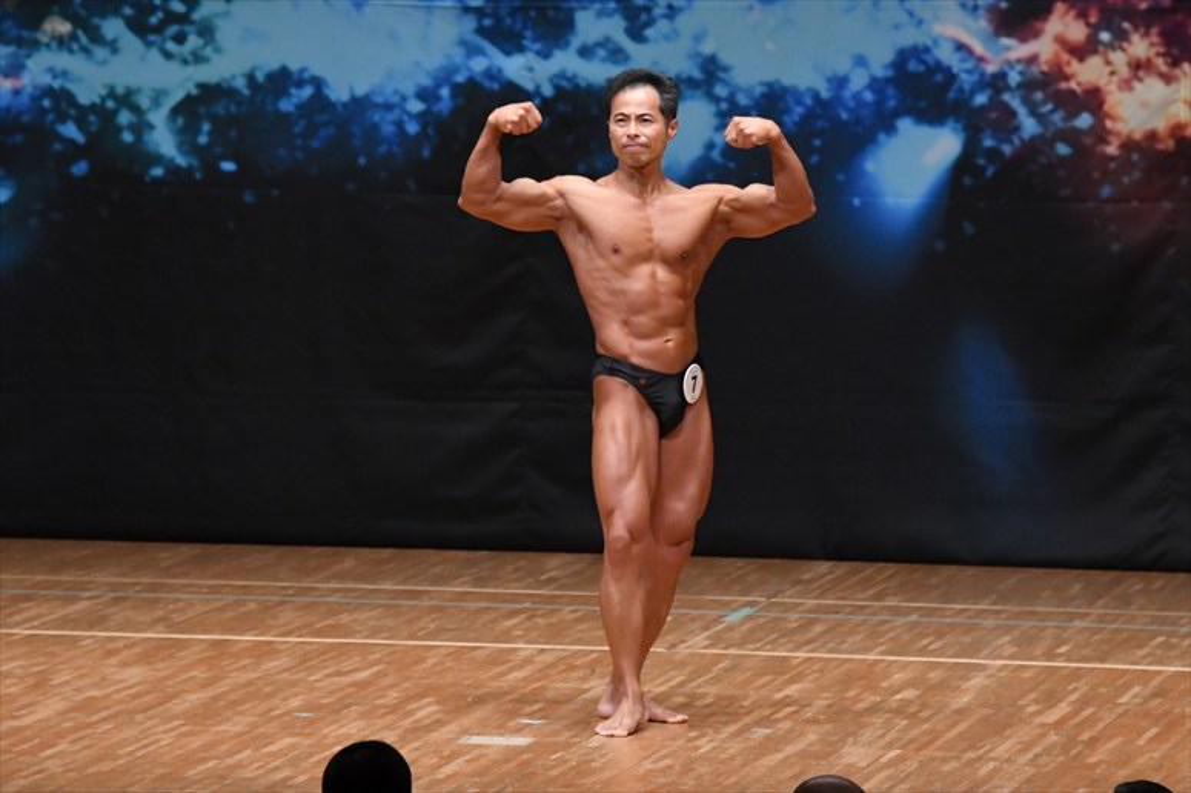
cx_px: 596
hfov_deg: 7.6
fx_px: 8928
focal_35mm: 270
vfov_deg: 5.1
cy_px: 396
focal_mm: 180
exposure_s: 1/400
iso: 5000
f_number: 5.6
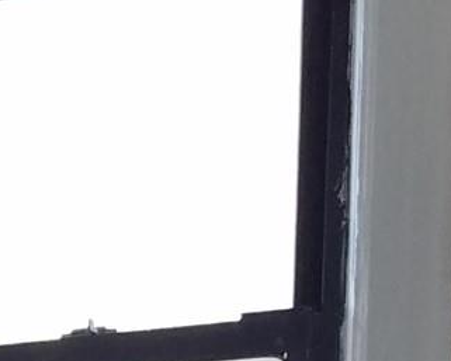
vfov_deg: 8.2
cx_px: -351
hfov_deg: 11.1
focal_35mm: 162
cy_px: 1068
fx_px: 2163
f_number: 1.7
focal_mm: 4.2
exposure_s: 1/60
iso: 80
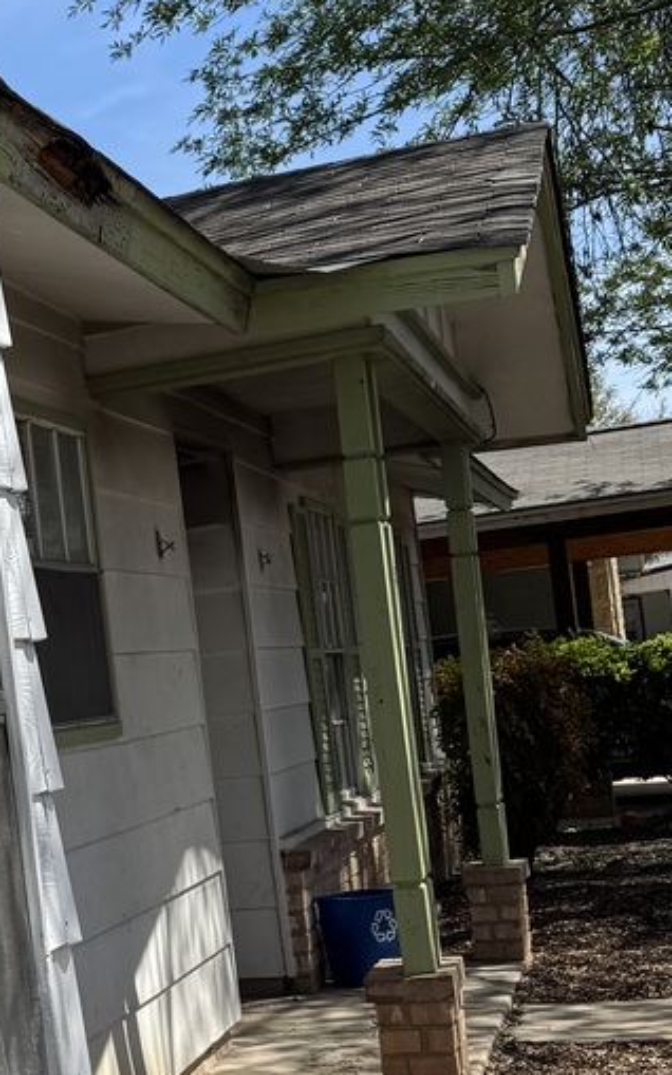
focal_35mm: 72
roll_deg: +7.5
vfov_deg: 28.5
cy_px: 682
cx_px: -309
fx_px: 2110
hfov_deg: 16.6
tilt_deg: +0.8
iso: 80
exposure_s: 1/4310
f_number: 1.78
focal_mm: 6.76
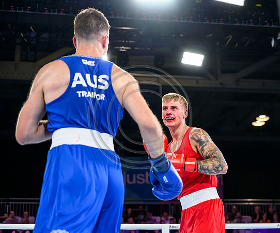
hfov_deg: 29.3
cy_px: 116
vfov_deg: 24.6
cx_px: 175
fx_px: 533
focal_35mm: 63
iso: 2000
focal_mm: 55
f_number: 3.2
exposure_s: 1/1600
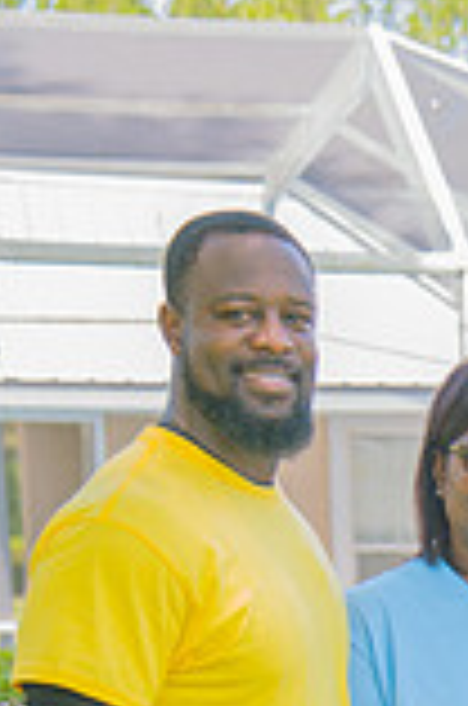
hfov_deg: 9.7
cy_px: 971
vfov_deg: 14.2
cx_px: 587
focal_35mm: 138
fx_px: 2703
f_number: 4
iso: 250
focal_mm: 48
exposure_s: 1/125
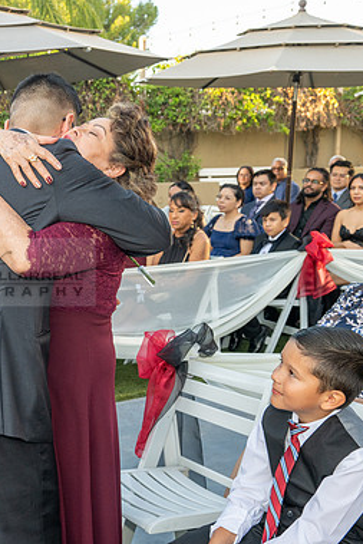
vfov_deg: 40.3
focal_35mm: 49
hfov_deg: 25.7
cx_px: -26
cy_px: 272
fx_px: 740
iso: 500
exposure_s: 1/200
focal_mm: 32
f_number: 7.1
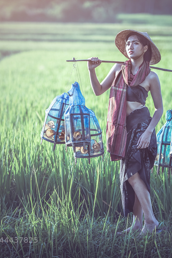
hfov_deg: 7.0
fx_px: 1405
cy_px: 129
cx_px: 105
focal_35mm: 196
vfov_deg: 10.5
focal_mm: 130
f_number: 2.8
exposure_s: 1/800
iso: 100
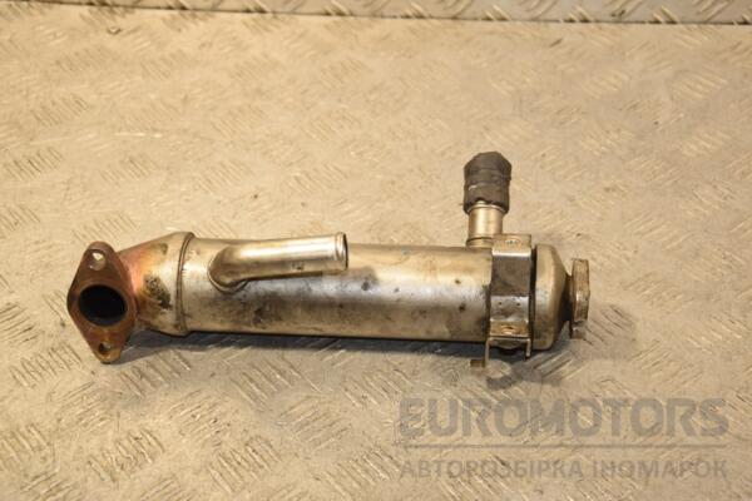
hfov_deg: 29.9
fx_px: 1410
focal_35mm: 68
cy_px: 250
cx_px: 376
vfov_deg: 20.2
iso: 800
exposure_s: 1/200
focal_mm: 45
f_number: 5
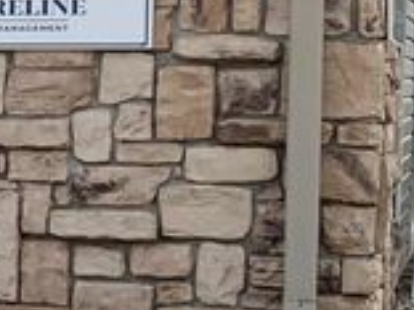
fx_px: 2045
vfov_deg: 8.7
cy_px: 138
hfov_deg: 9.2
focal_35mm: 171
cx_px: -825
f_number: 1.6
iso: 64
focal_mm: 5.96
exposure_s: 1/4950
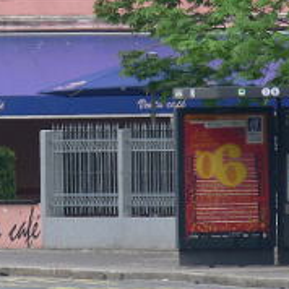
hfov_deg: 1.3
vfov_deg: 1.3
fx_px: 12600
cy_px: 15
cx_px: -141
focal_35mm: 1334
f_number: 5.6
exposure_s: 1/160
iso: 80
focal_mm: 88.8
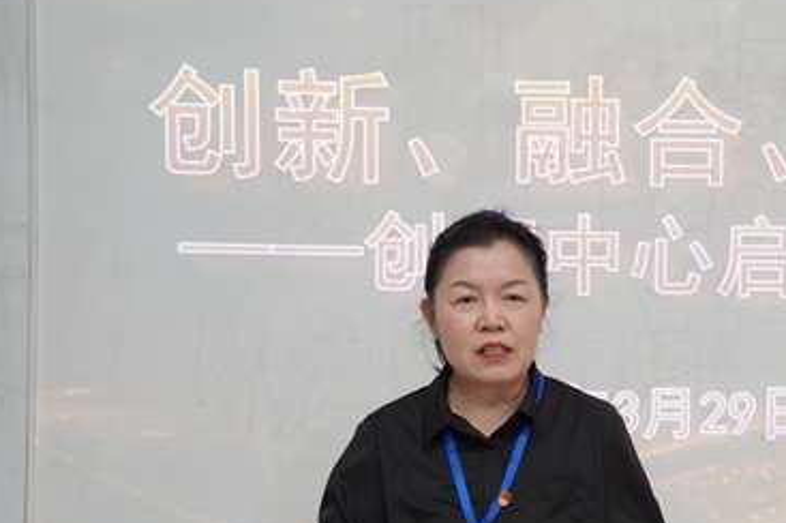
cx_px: 630
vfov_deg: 12.6
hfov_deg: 18.8
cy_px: 399
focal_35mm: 108
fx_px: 2356
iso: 1000
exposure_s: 1/100
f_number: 3.5
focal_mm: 66
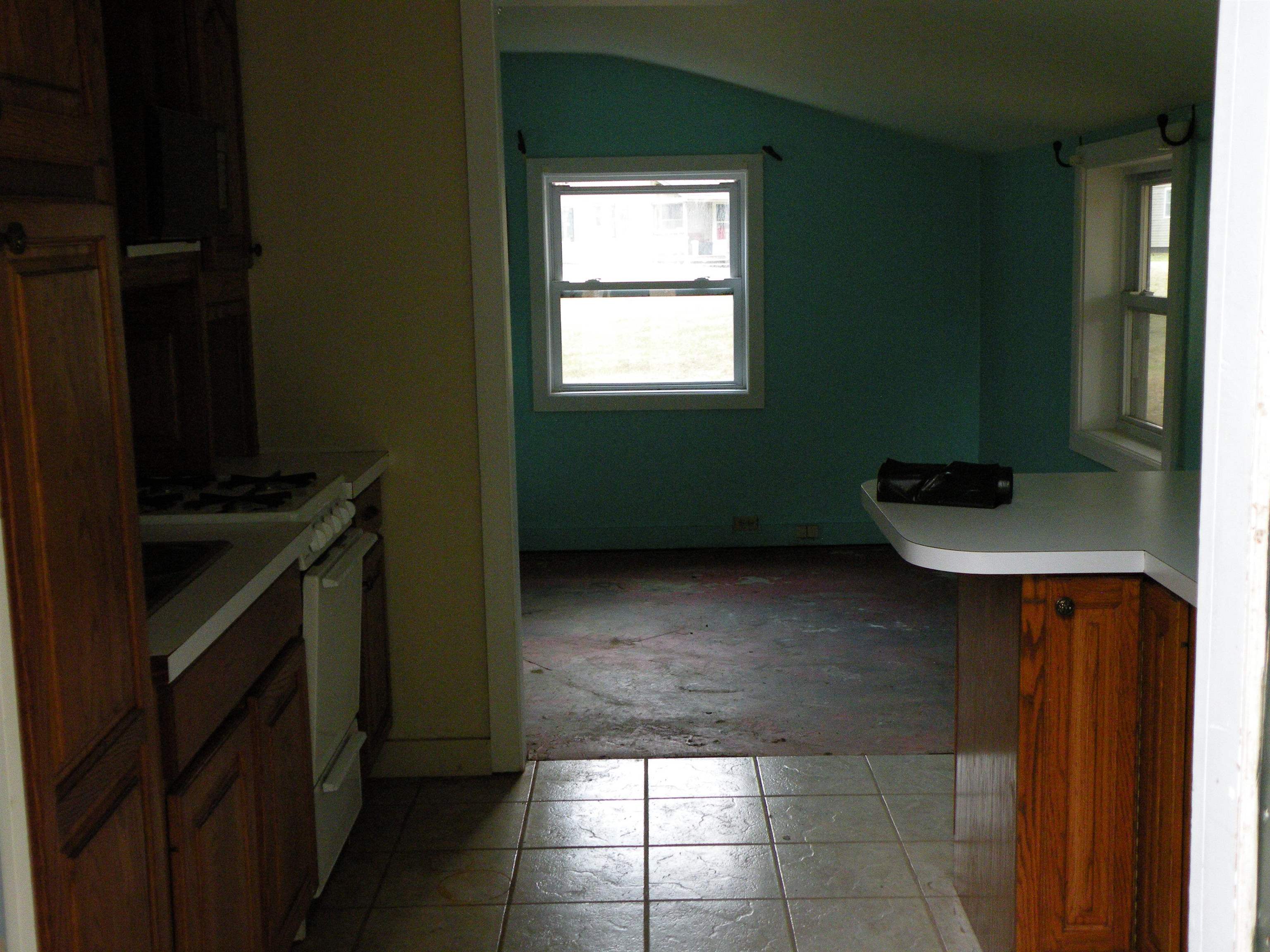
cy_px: 476
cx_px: 635
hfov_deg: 44.8
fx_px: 1541
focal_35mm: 42
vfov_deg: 34.3
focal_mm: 7.4
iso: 261
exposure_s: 1/60
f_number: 3.2
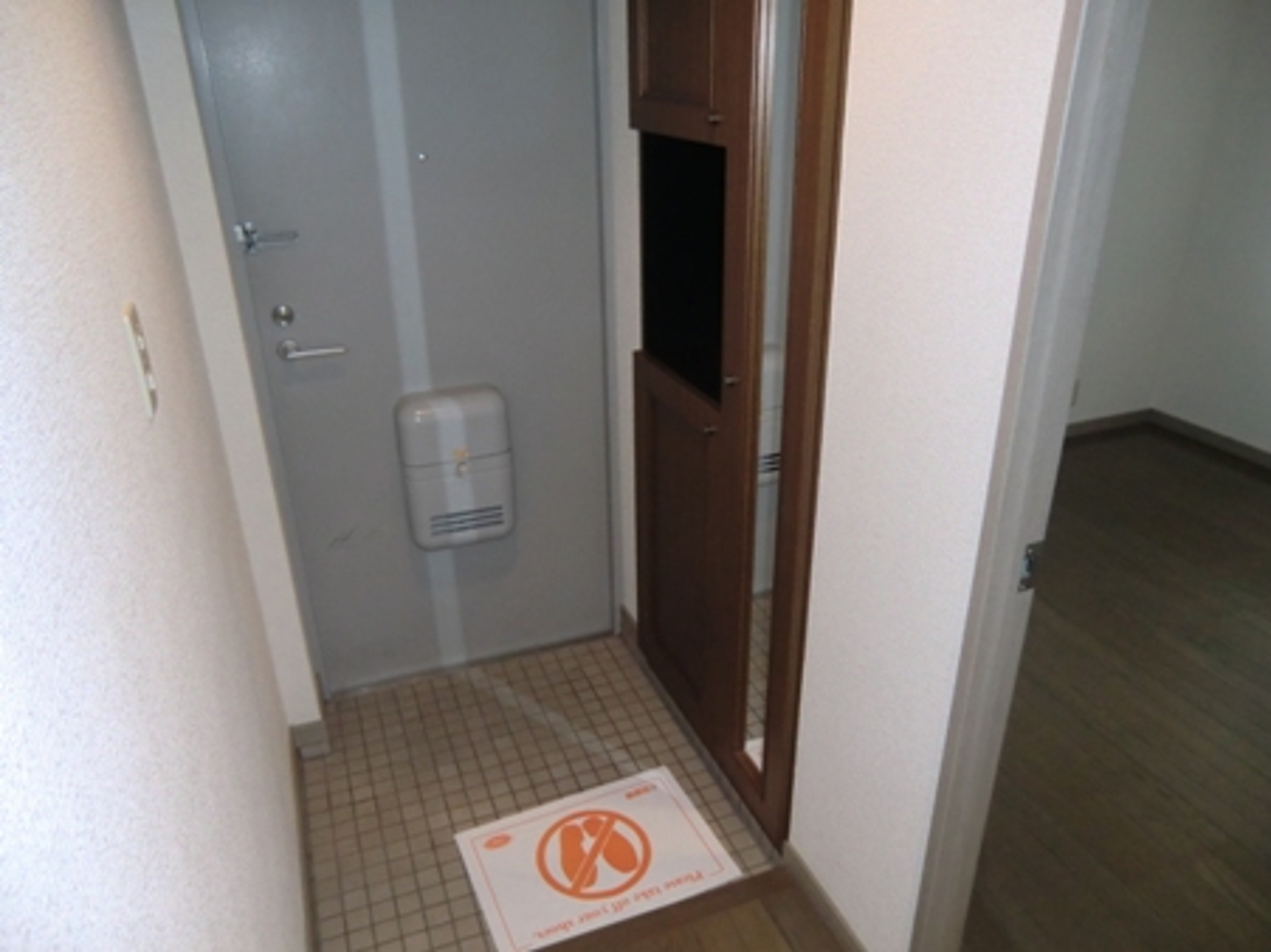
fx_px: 881
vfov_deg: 56.8
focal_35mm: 24
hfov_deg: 71.6
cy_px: 476
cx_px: 636
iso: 400
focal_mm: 4.3
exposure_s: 1/50
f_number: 3.2
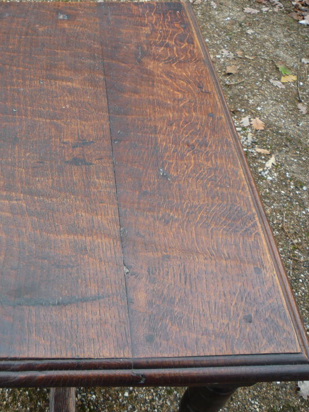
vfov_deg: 45.8
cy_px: 201
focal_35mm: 41
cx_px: 74
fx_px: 488
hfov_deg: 34.3
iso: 100
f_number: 3.3
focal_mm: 5.2
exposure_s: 1/60
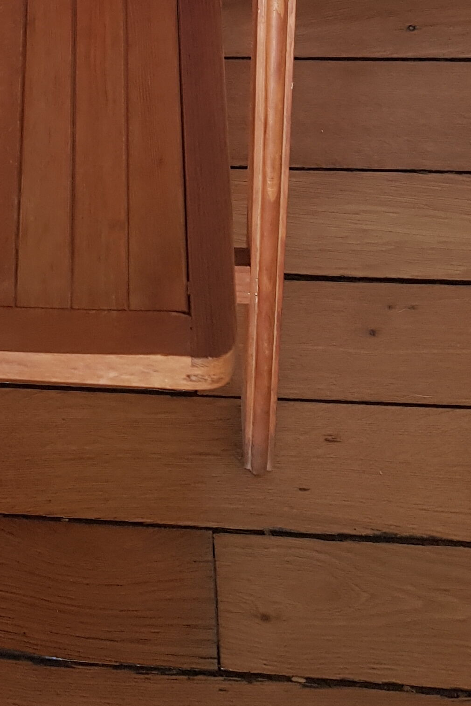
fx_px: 1412
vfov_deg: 24.9
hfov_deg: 17.6
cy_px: -179
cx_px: -164
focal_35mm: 72
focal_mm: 4.2
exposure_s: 1/60
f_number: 1.7
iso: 100
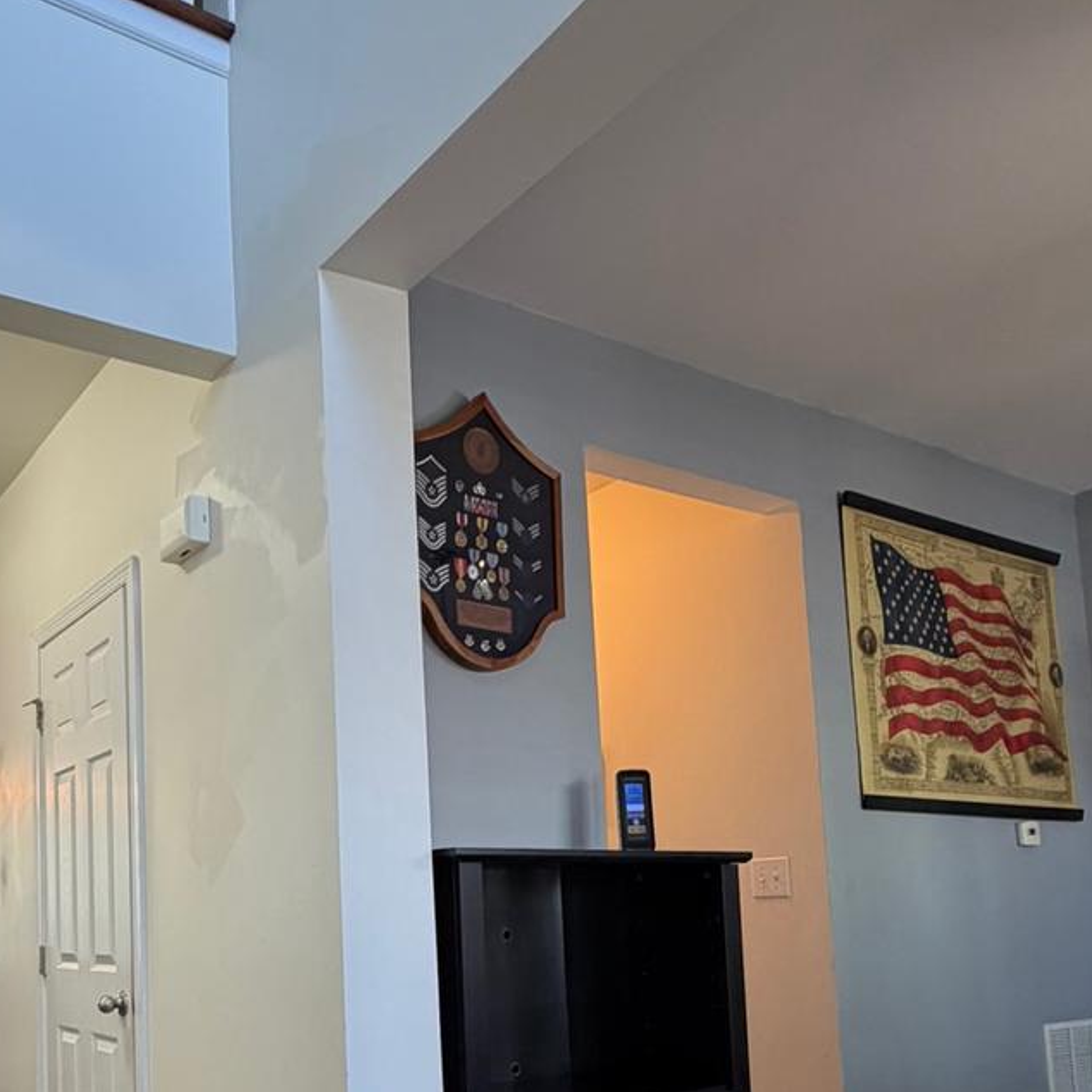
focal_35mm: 30
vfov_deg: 51.4
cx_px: 229
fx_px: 1071
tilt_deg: +4.4
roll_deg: +1.3
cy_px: 837
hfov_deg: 50.9
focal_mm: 2.22
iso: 200
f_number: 2.2
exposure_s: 1/120
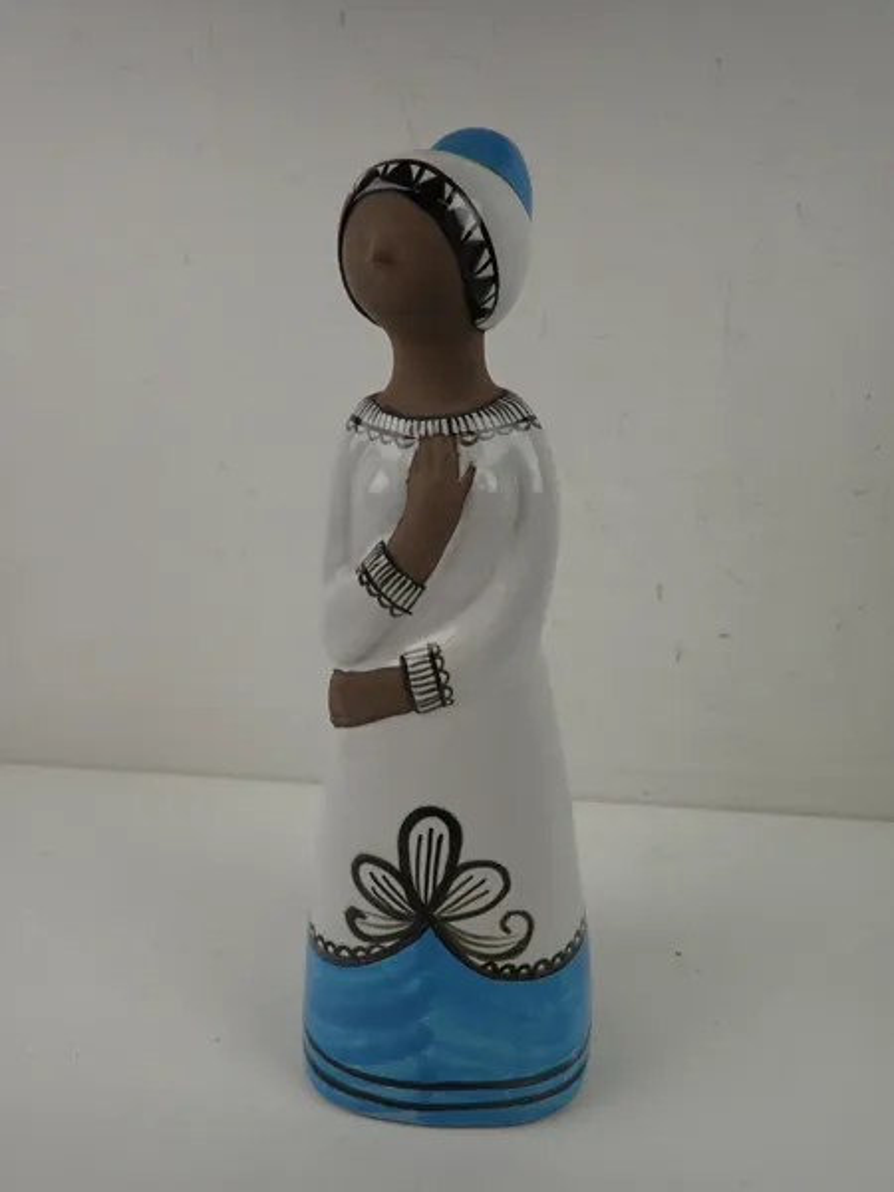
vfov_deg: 84.7
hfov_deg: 68.7
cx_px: 447
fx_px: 654
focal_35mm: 19
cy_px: 596
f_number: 2
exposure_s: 1/200
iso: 100
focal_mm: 3.33
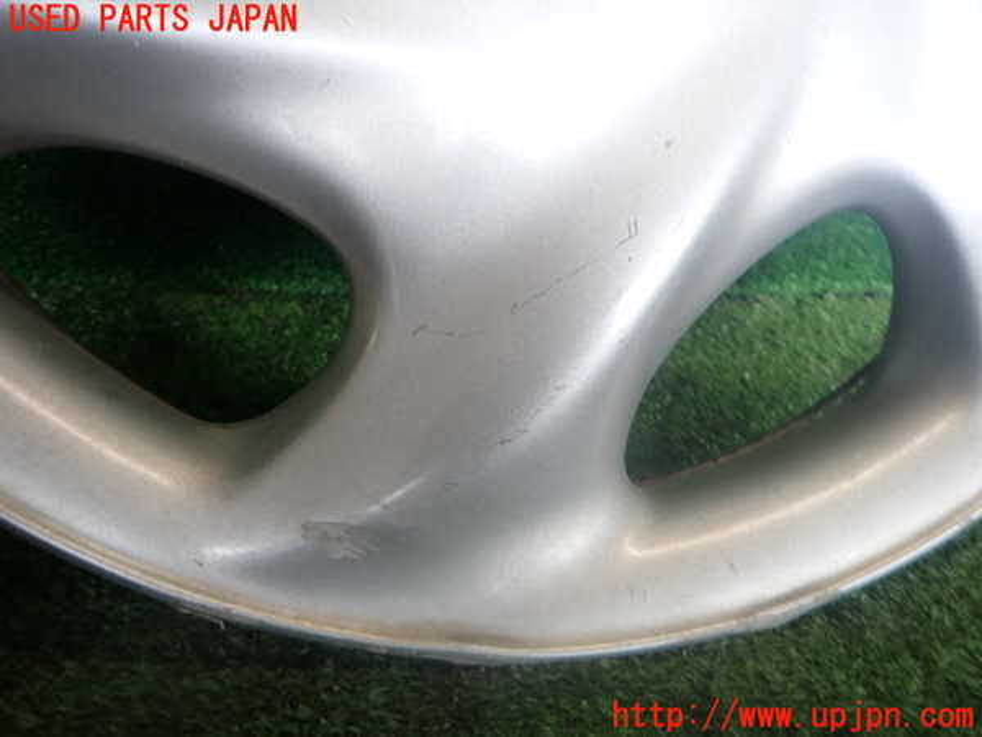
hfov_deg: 69.4
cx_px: 491
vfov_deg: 54.9
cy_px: 368
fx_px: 709
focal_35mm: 25
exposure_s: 1/80
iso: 200
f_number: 2
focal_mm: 4.5
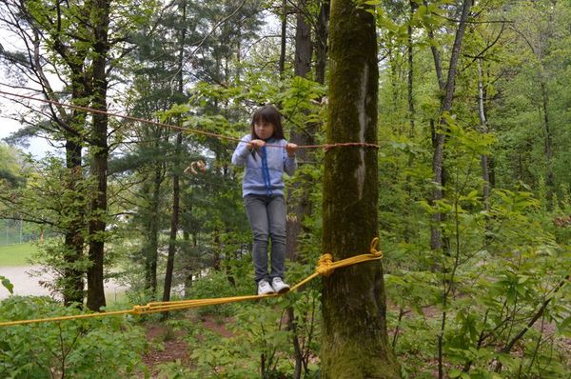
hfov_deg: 67.5
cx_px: 286
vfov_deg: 47.8
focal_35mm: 27
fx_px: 428
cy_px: 190
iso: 220
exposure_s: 1/125
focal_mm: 18
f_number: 5.6
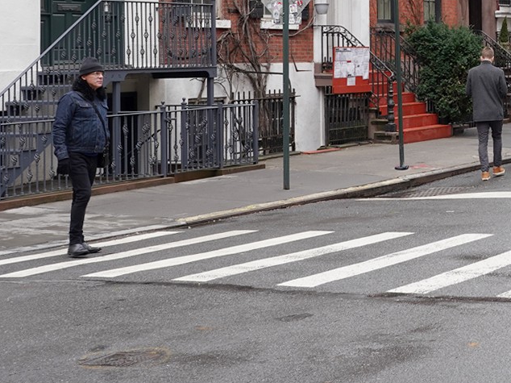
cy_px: -48
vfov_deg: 16.2
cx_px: 581
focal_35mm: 88
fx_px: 1299
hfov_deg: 21.0
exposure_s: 1/100
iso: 400
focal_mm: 29
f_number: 8
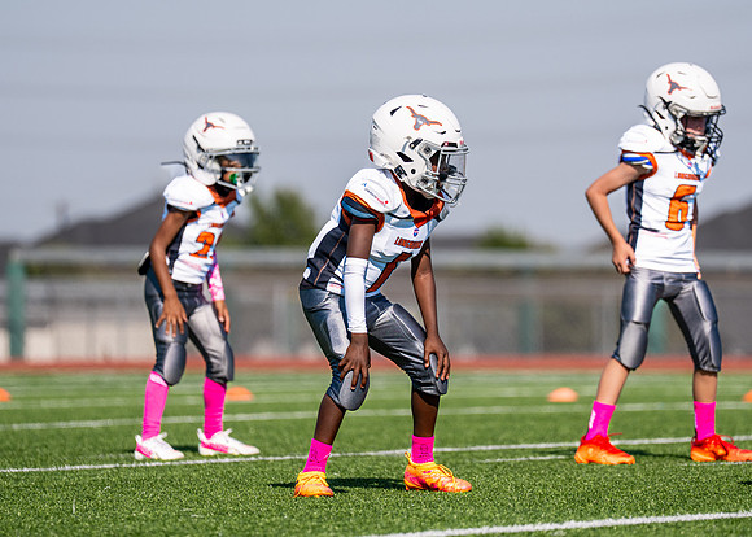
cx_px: 412
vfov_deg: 4.8
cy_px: 236
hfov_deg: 6.7
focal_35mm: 300
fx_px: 6408
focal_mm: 200
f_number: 2.8
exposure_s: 1/3200
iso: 100
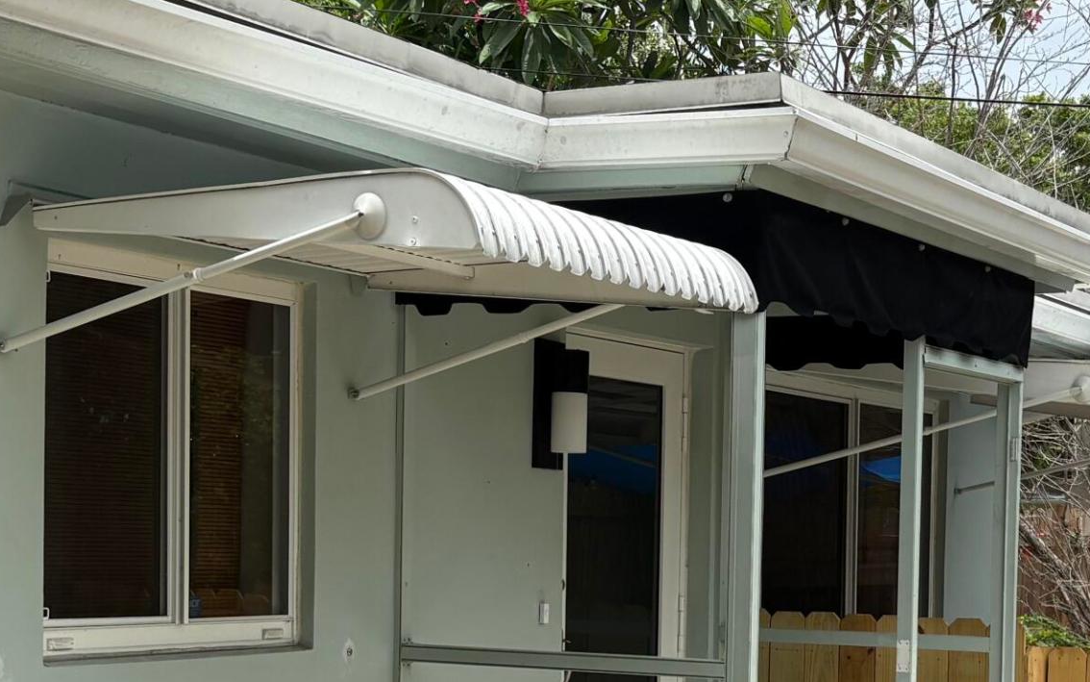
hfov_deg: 29.0
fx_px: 2080
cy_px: 622
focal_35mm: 70
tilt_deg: -2.1
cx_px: 790
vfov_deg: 18.3
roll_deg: -0.7
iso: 50
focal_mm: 5.96
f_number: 1.6
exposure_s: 1/4065
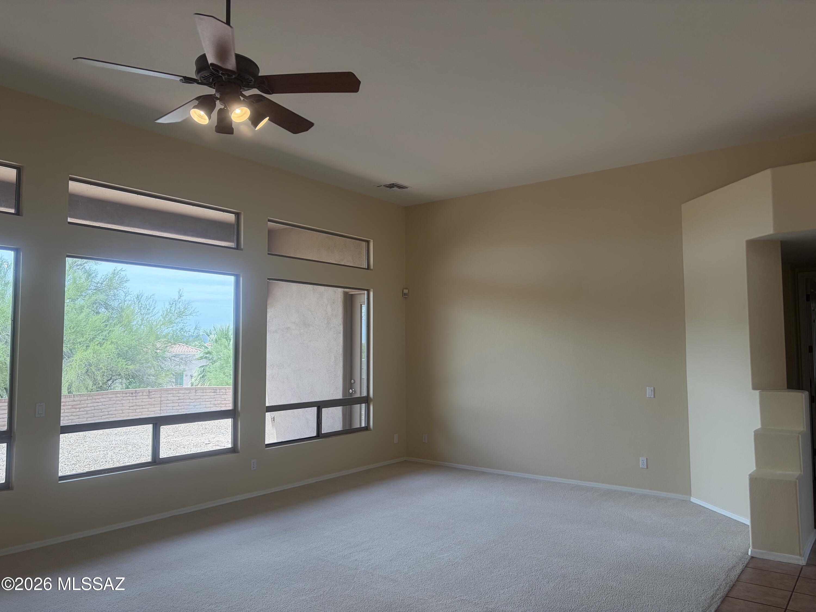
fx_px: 613
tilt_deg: +5.8
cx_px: 408
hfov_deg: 67.3
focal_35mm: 26
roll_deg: +1.0
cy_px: 306
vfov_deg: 53.1
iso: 64
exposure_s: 1/607
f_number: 1.6
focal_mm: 5.96
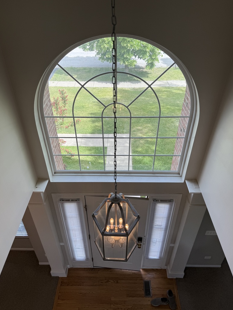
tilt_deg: -38.3
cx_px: 115
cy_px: 154
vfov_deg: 69.4
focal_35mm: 25
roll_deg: -0.4
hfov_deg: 54.9
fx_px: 224
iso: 80
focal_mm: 6.76
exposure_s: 1/612
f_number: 1.78
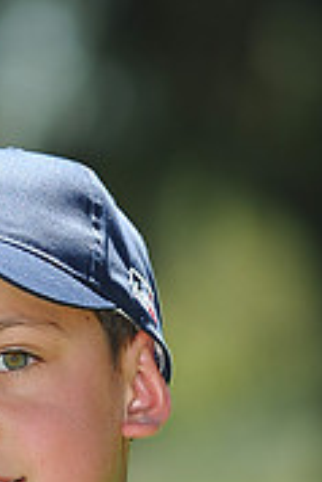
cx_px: -81
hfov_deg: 2.1
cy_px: 566
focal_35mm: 650
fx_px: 8703
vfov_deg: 3.2
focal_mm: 200
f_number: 4.5
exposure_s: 1/640
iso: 200
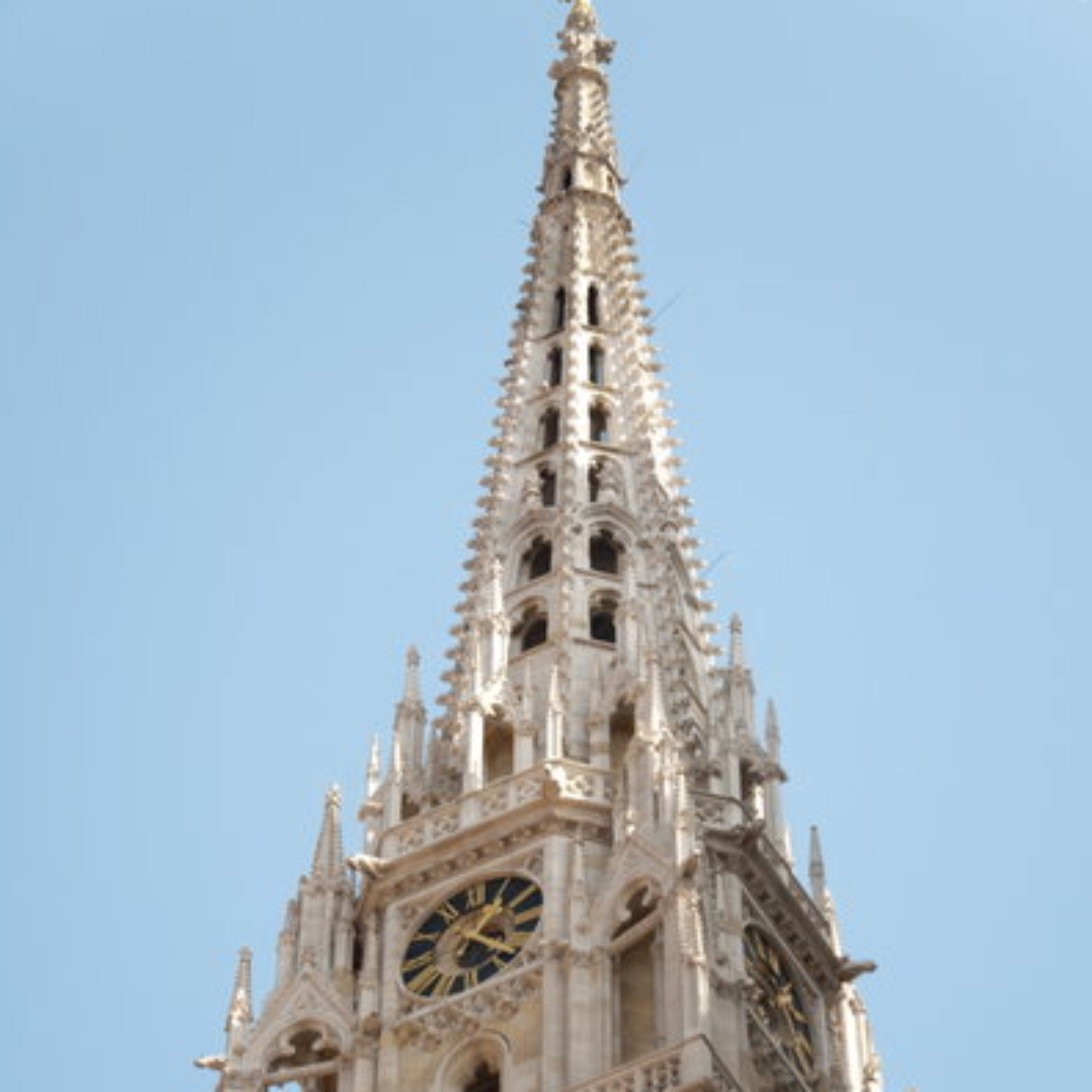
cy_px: 736
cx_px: 543
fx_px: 4283
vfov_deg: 14.5
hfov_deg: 14.5
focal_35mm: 120
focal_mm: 62
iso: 200
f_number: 6.3
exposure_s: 1/160
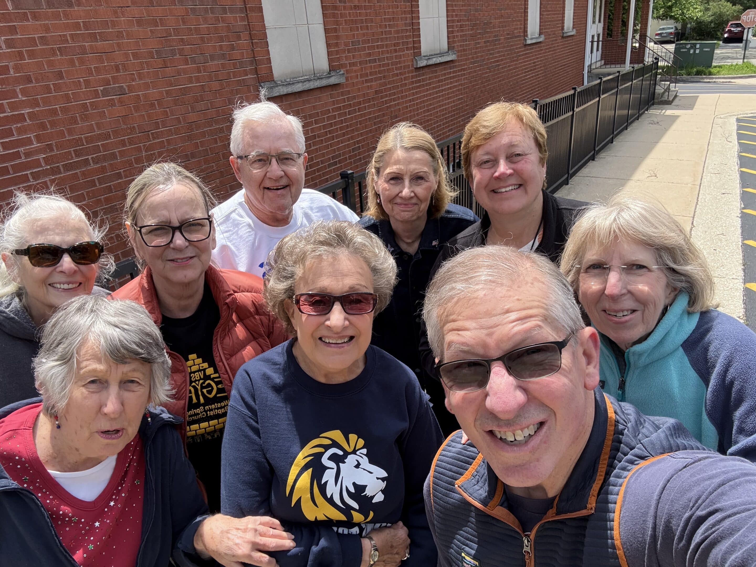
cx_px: 378
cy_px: 284
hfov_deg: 73.9
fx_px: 502
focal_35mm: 23
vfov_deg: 58.9
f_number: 1.9
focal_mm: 2.69
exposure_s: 1/600
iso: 32
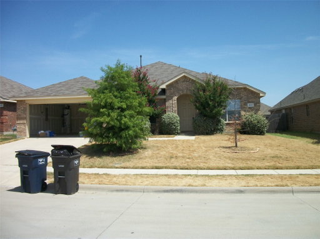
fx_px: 296
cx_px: 160
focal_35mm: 32
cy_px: 120
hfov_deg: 56.9
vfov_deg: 44.1
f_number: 8.8
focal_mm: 5.7
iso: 80
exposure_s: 1/200
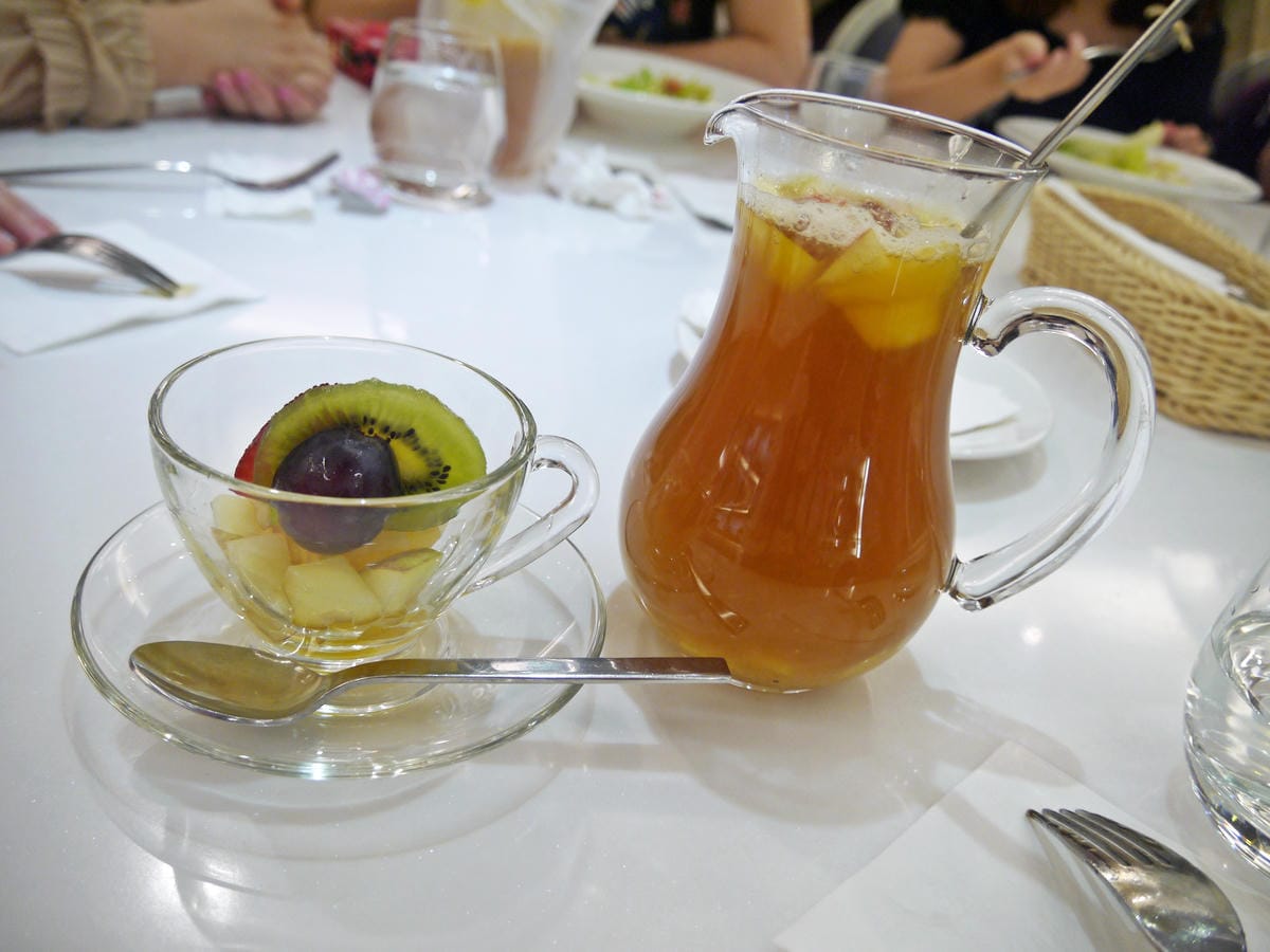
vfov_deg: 49.7
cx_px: 635
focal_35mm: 28
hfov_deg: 63.4
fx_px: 1027
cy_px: 476
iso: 320
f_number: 3.5
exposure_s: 1/60
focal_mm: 14
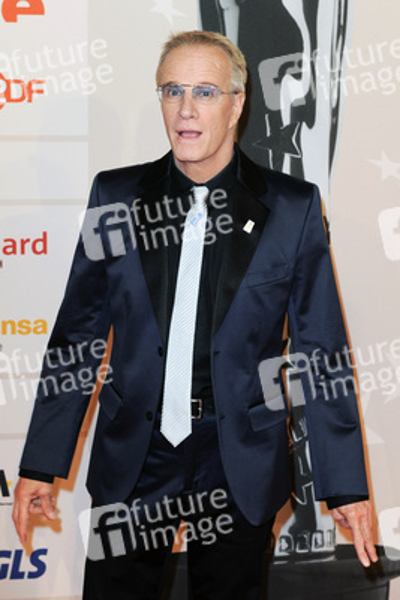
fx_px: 1166
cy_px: 300
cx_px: 200
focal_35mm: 70
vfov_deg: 28.8
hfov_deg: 19.5
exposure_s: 1/250
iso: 800
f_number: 5.6
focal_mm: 70
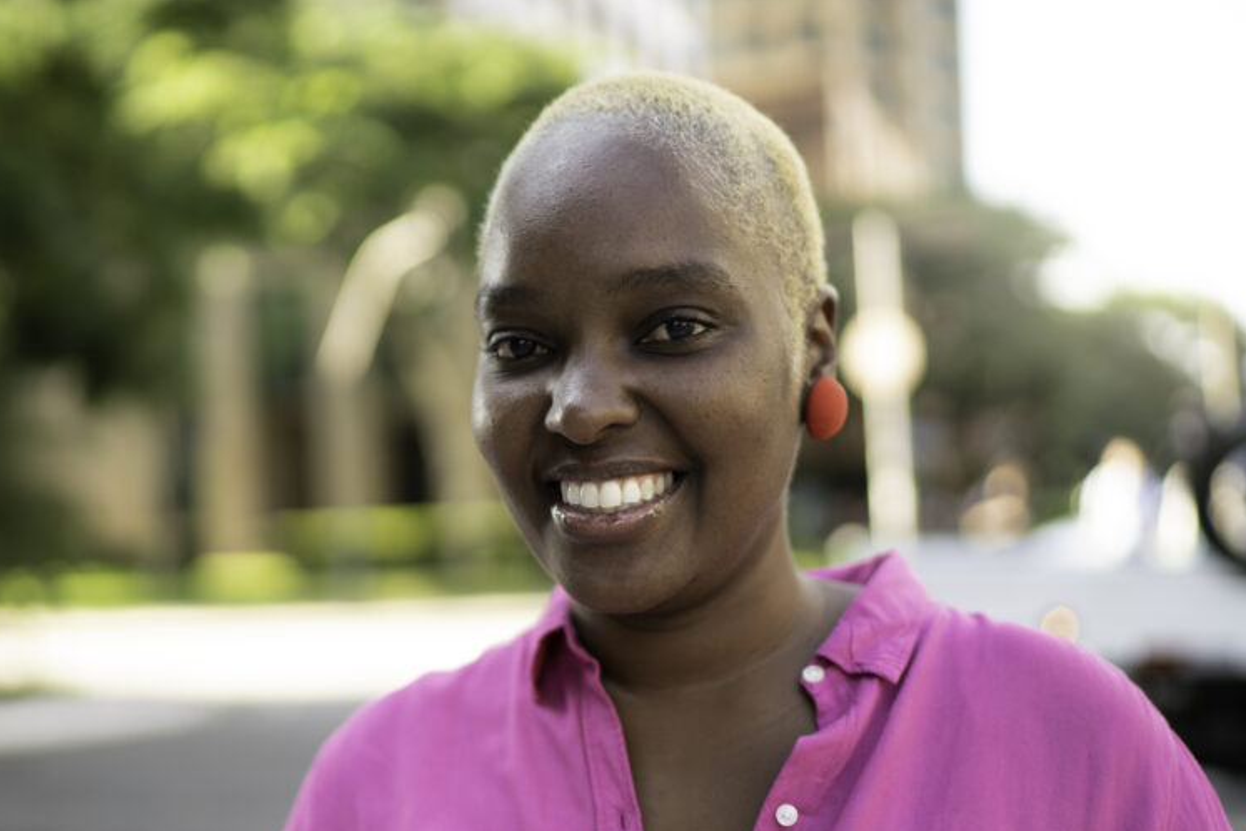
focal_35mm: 48
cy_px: 540
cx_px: 472
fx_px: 1661
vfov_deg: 27.9
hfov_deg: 40.8
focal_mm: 35
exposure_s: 1/1000
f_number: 1.4
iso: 250
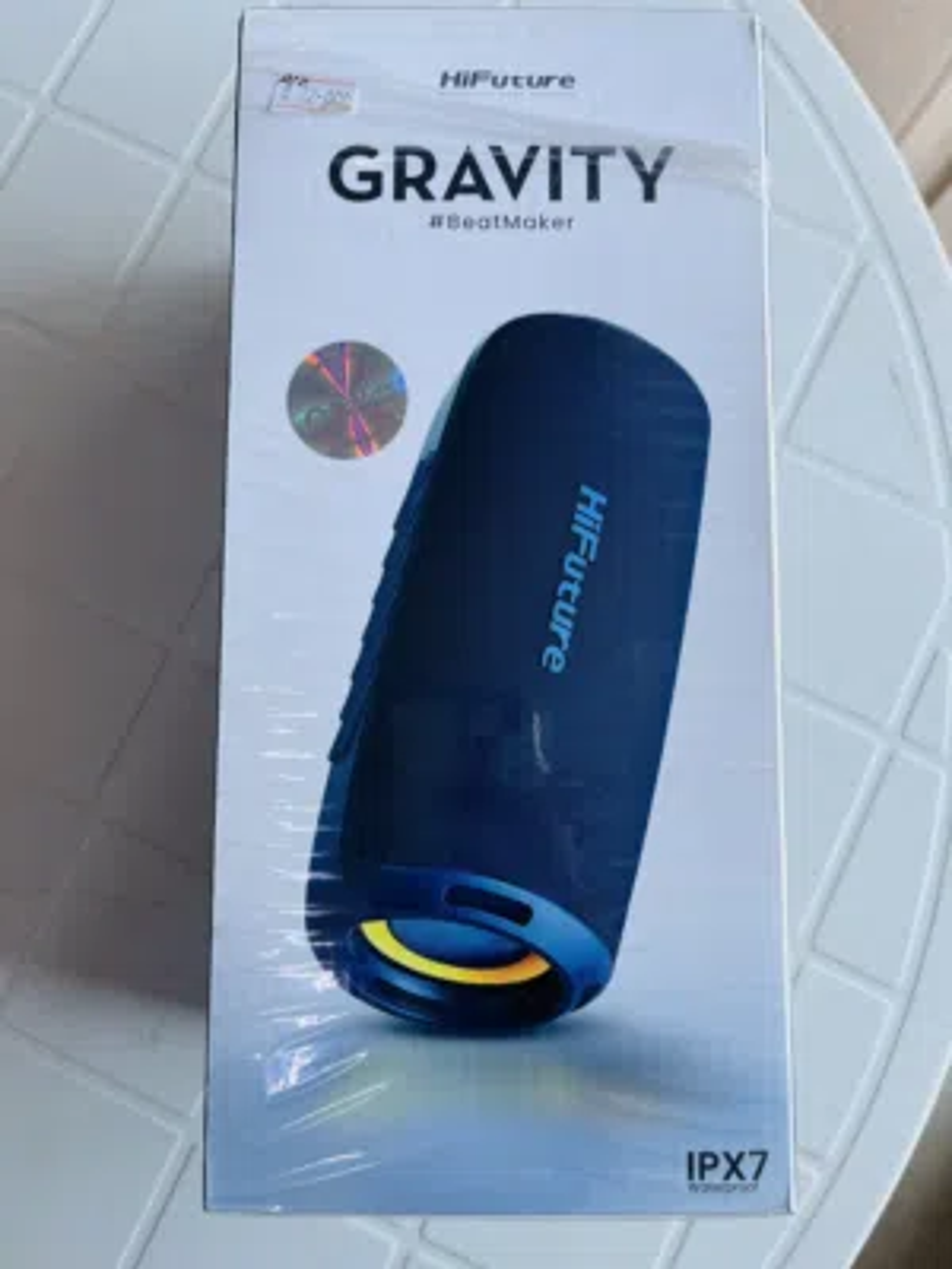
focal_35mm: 26
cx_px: 476
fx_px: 953
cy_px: 634
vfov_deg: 67.3
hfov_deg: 53.1
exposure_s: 1/122
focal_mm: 5.1
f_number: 1.6
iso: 50
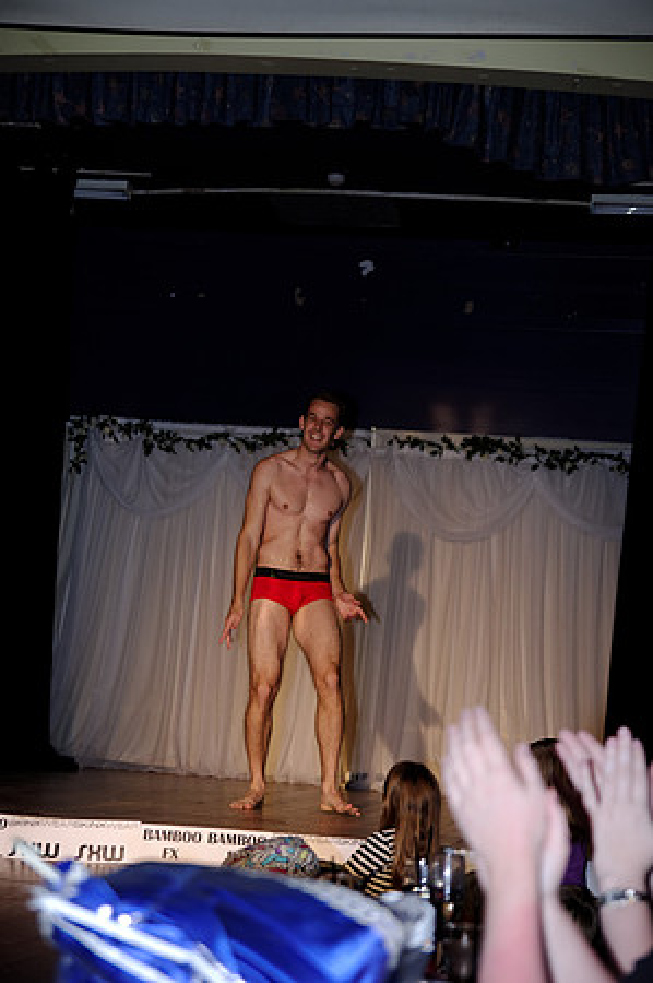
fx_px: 2045
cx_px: 326
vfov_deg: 27.0
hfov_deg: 18.1
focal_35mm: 75
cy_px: 492
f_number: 2.8
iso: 400
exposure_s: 1/180
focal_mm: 50
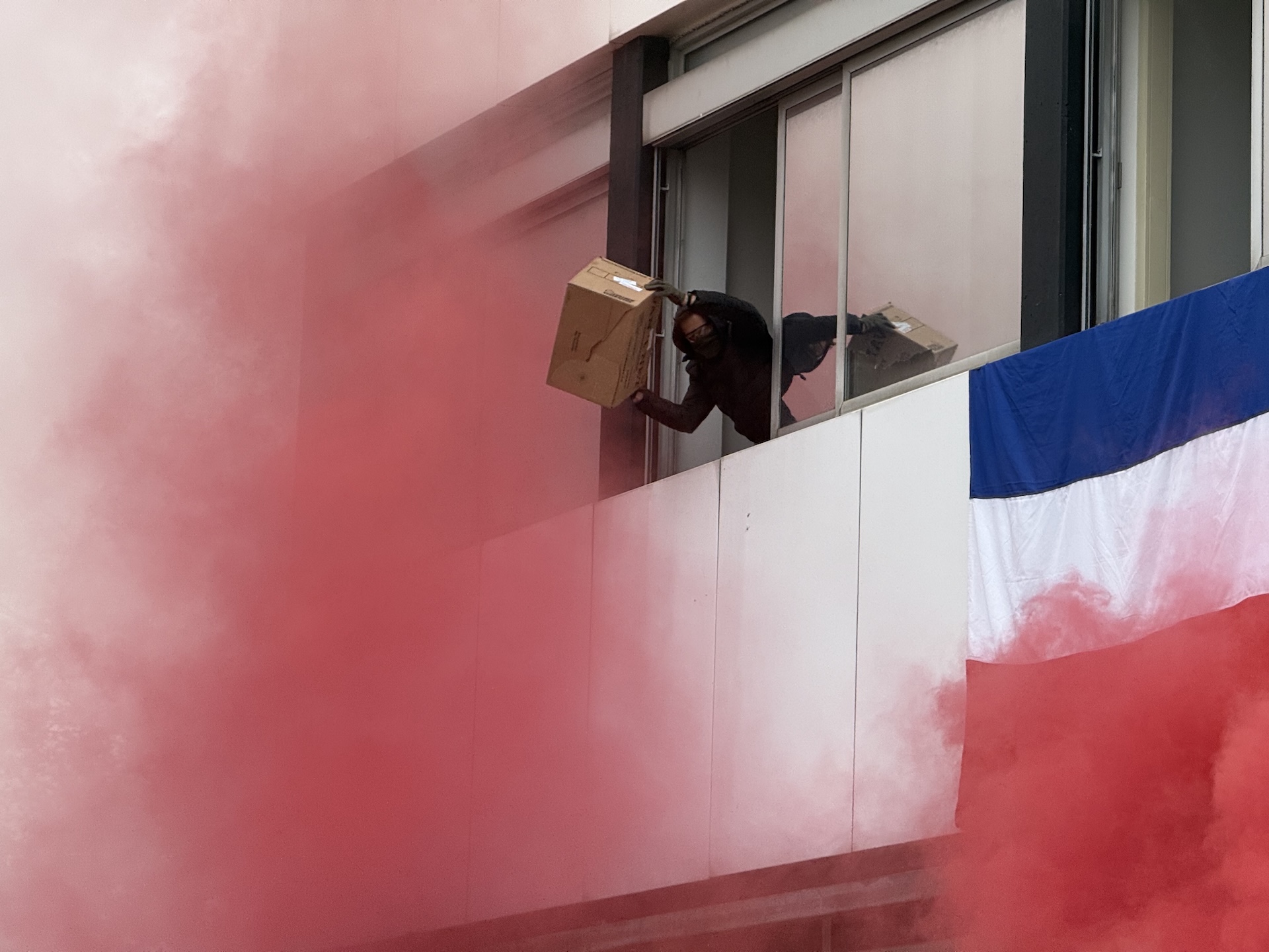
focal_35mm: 120
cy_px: 476
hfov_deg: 16.4
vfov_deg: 12.3
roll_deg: -2.2
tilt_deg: +11.7
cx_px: 634
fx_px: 4399
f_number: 2.8
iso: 64
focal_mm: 15.66
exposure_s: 1/133
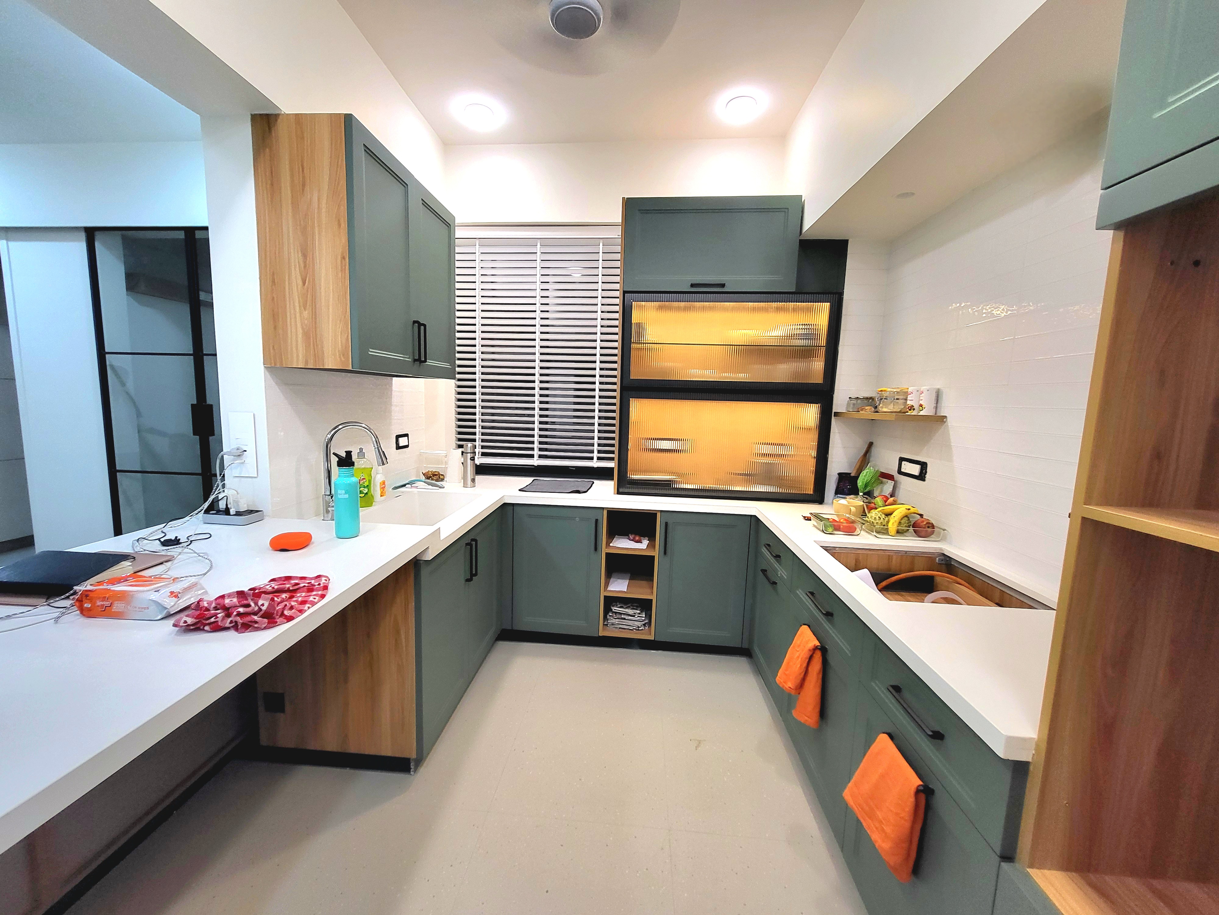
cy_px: 458
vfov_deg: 89.9
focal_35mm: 13
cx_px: 610
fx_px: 458
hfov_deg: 106.2
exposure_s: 1/50
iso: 160
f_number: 2.2
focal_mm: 1.74
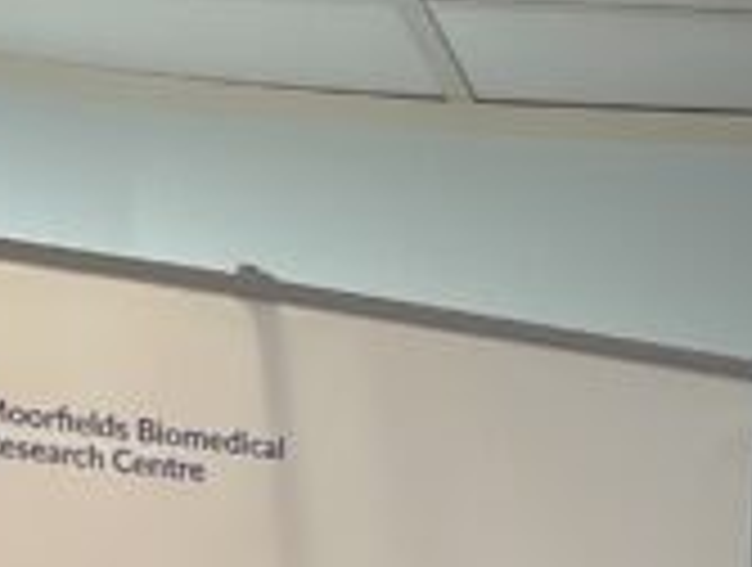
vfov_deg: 8.1
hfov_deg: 11.2
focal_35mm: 159
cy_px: 1652
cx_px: 1522
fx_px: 3462
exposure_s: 1/100
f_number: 1.6
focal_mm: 4.2
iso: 100
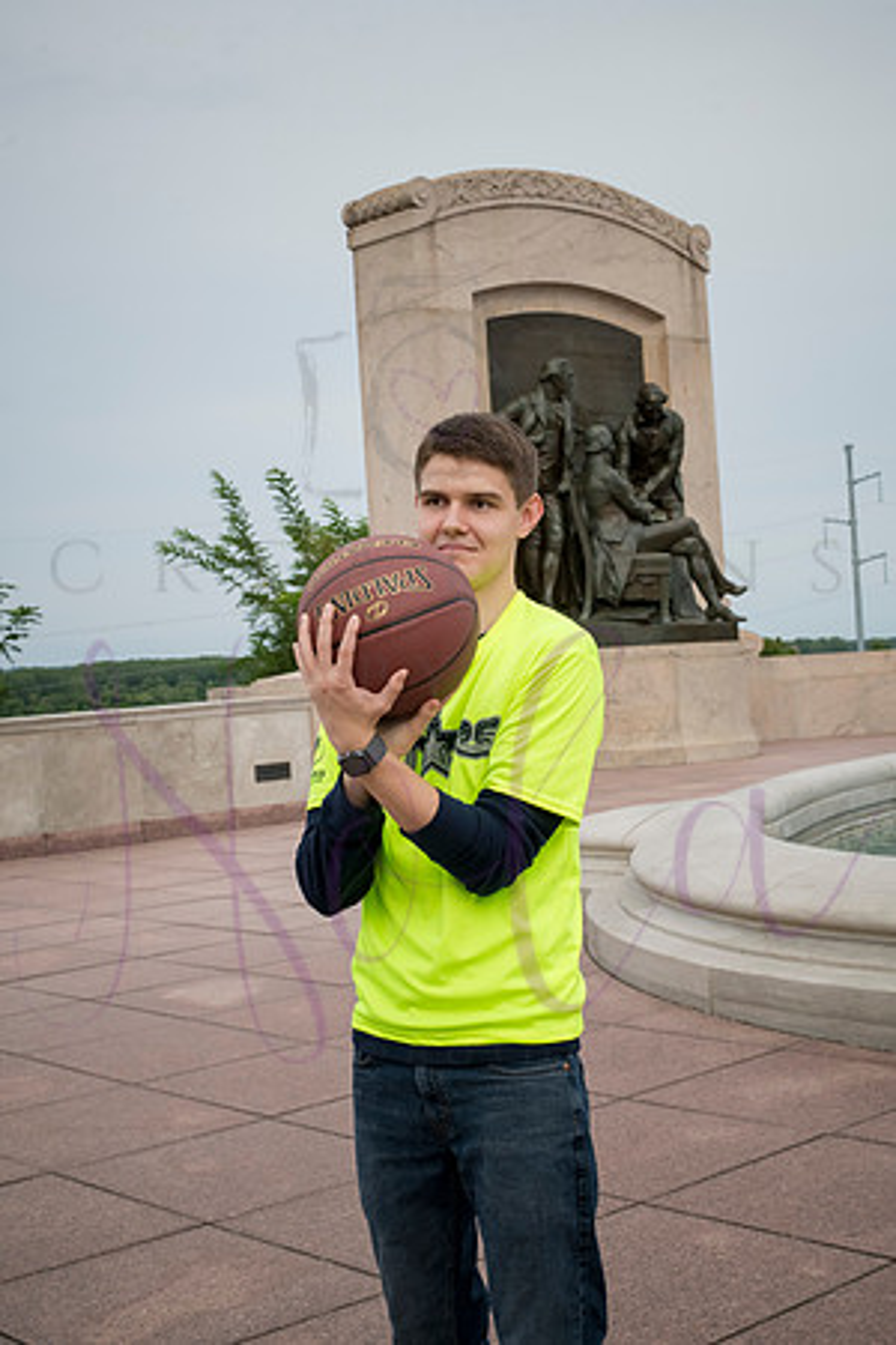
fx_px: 1867
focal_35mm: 50
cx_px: 448
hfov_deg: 27.0
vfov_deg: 39.6
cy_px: 672
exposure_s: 1/800
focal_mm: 50
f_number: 10
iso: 640
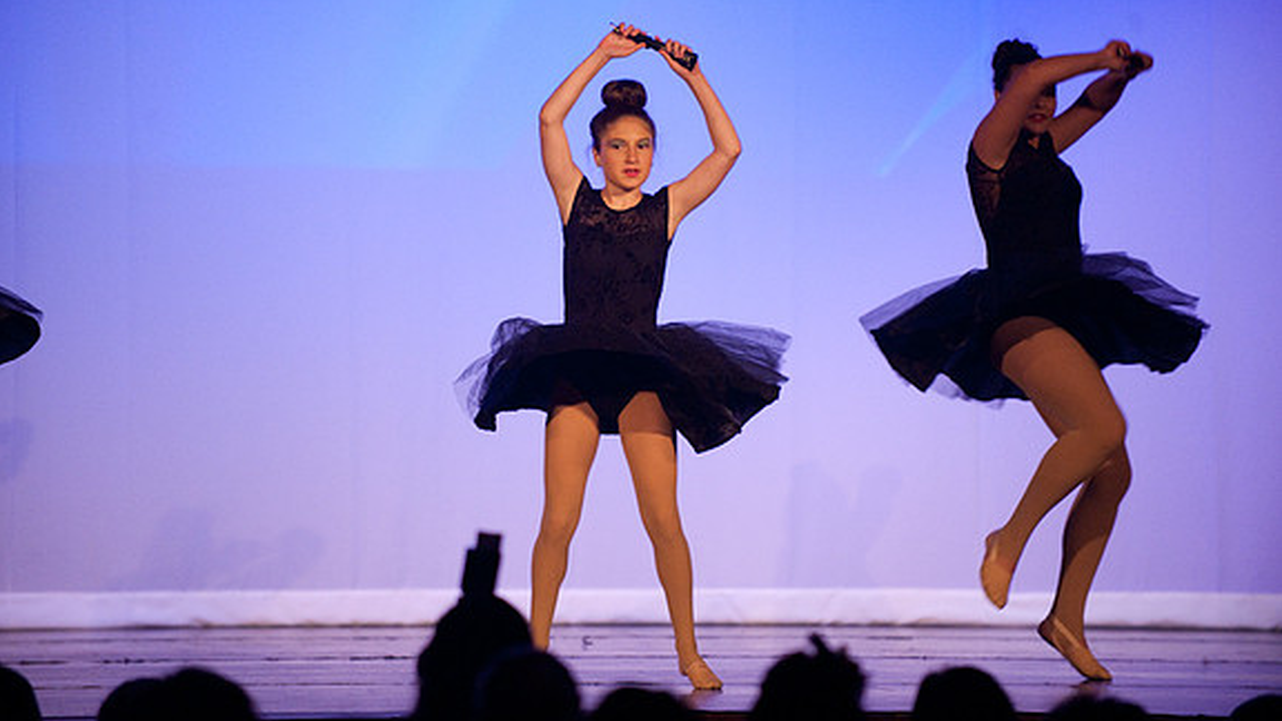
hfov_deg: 10.2
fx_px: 7173
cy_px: 300
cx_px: 639
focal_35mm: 211
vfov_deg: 5.8
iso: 3200
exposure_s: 1/200
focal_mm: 200
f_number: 2.8
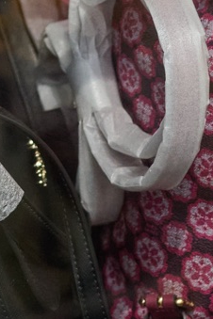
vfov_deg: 8.6
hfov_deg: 6.0
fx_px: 2014
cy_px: -303
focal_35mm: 227
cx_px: -47
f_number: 2.8
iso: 800
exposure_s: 1/100
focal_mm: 35
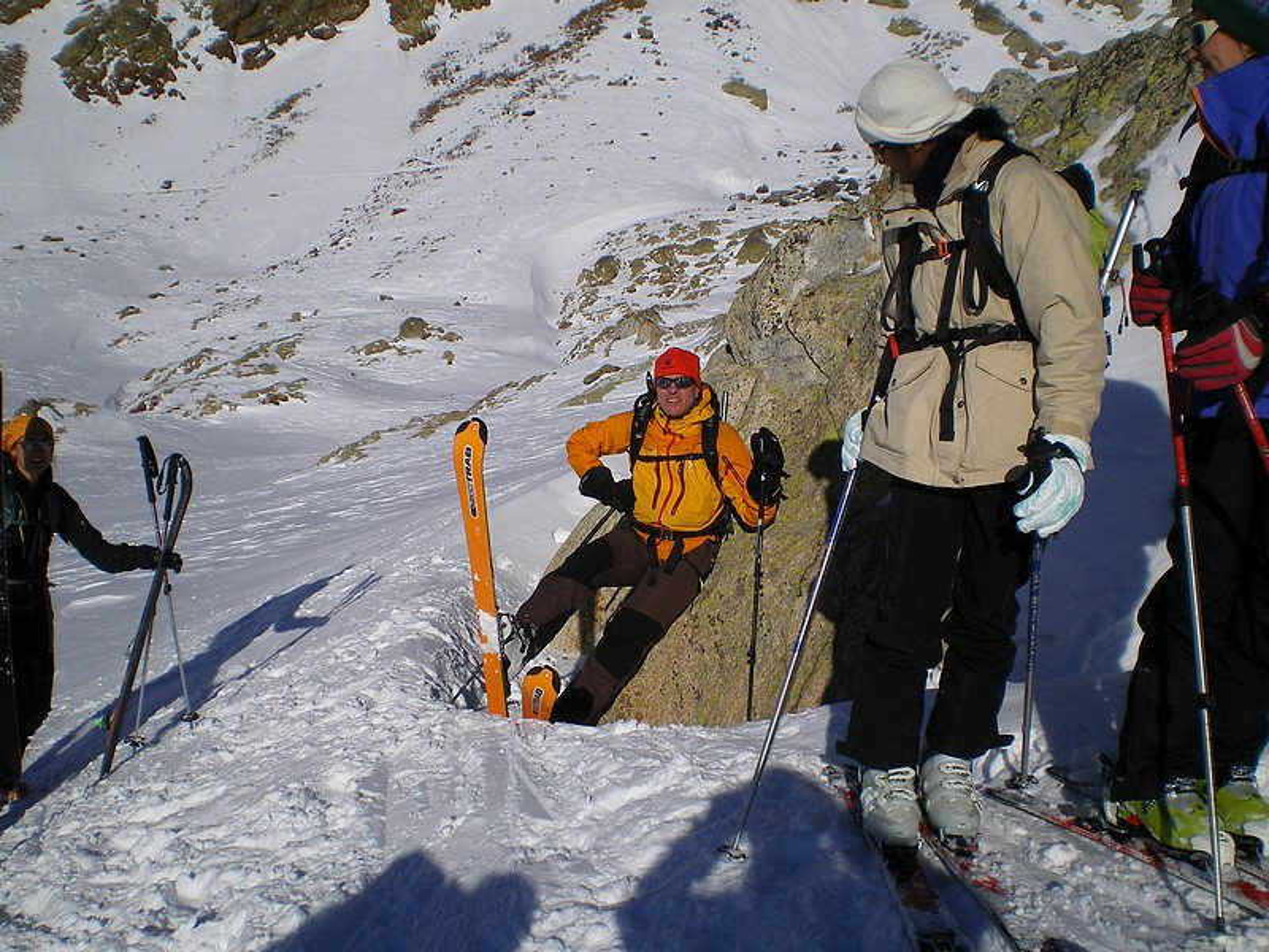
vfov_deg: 37.7
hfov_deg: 49.0
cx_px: 634
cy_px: 476
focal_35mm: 38
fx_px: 1393
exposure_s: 1/1000
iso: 64
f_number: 4.6
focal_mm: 6.3
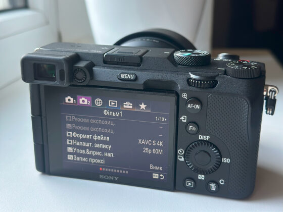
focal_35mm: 48
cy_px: 106
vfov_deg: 30.3
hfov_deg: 39.7
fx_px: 392
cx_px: 142
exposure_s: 1/123
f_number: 1.78
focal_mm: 6.86
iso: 125
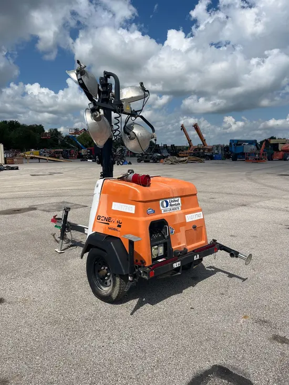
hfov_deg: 53.1
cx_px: 144
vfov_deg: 67.3
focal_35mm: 26
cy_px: 192
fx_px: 289
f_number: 1.6
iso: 50
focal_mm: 5.1
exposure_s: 1/7353
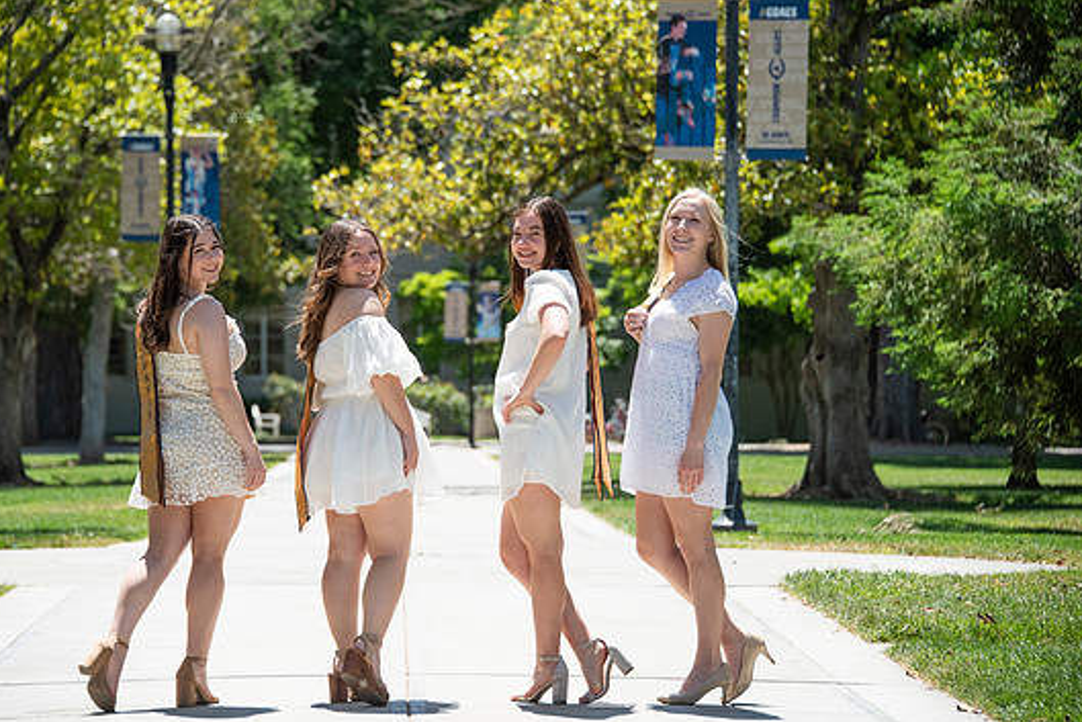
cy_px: 357
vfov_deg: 9.3
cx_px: 495
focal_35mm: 148
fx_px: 4449
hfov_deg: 13.9
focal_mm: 135
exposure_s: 1/2000
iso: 500
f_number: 5.6
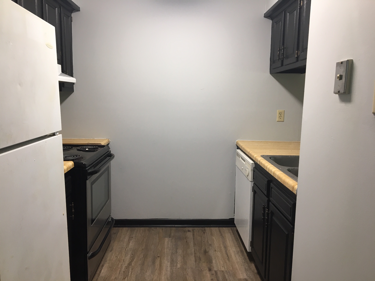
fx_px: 314
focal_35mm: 29
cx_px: 188
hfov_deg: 61.7
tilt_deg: -6.6
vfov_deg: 48.2
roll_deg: -1.0
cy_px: 140
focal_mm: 4.15
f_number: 2.2
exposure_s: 1/30
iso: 64
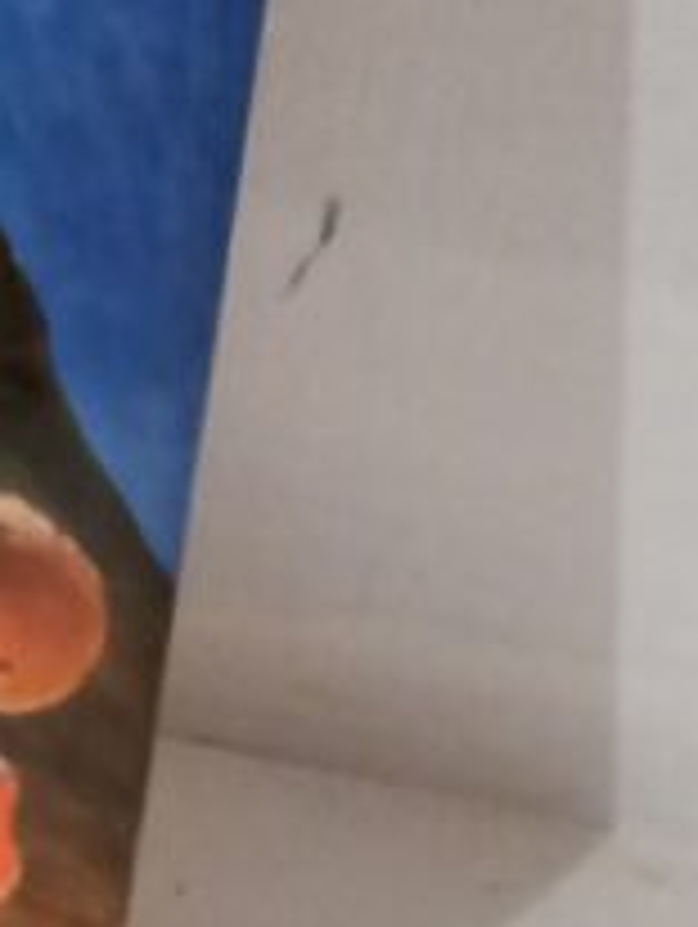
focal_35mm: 134
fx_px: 3595
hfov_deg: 9.7
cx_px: -1013
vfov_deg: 13.6
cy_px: -580
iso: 500
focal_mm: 4
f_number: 1.8
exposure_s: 1/25
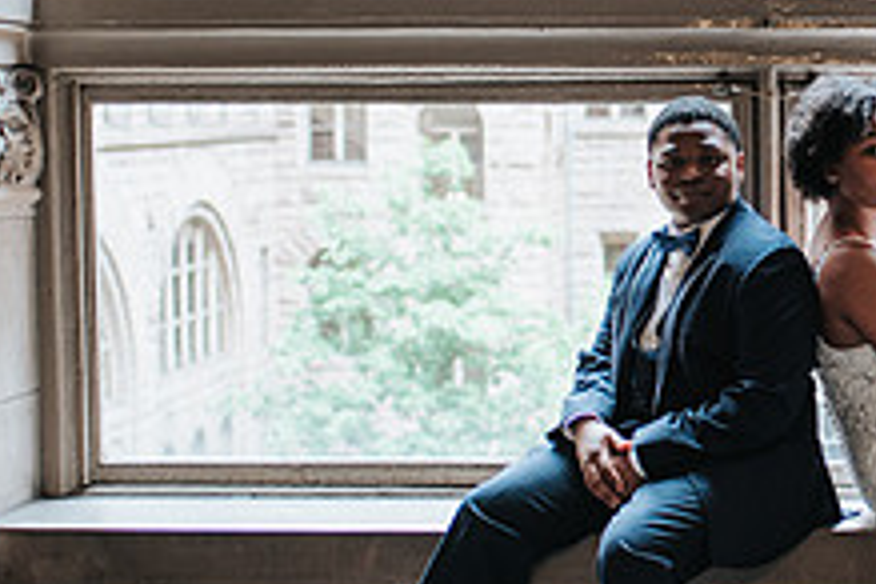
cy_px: 294
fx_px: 2409
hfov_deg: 20.0
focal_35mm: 99
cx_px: 860
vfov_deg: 13.8
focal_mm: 35
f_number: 2.2
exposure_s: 1/125
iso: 250
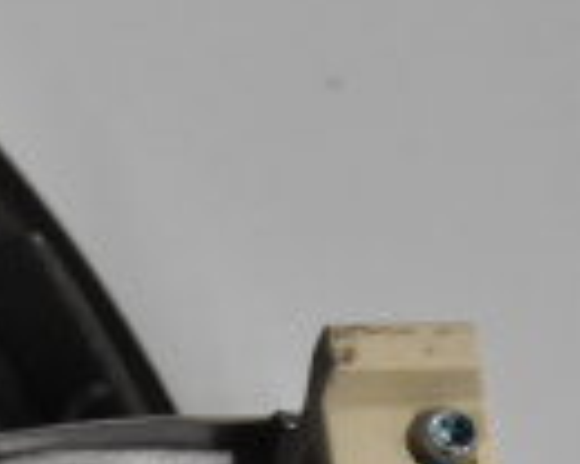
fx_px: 6217
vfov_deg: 4.3
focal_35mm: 362
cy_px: 573
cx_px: -455
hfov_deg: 5.3
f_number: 5.6
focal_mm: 55
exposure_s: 1/100
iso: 2800
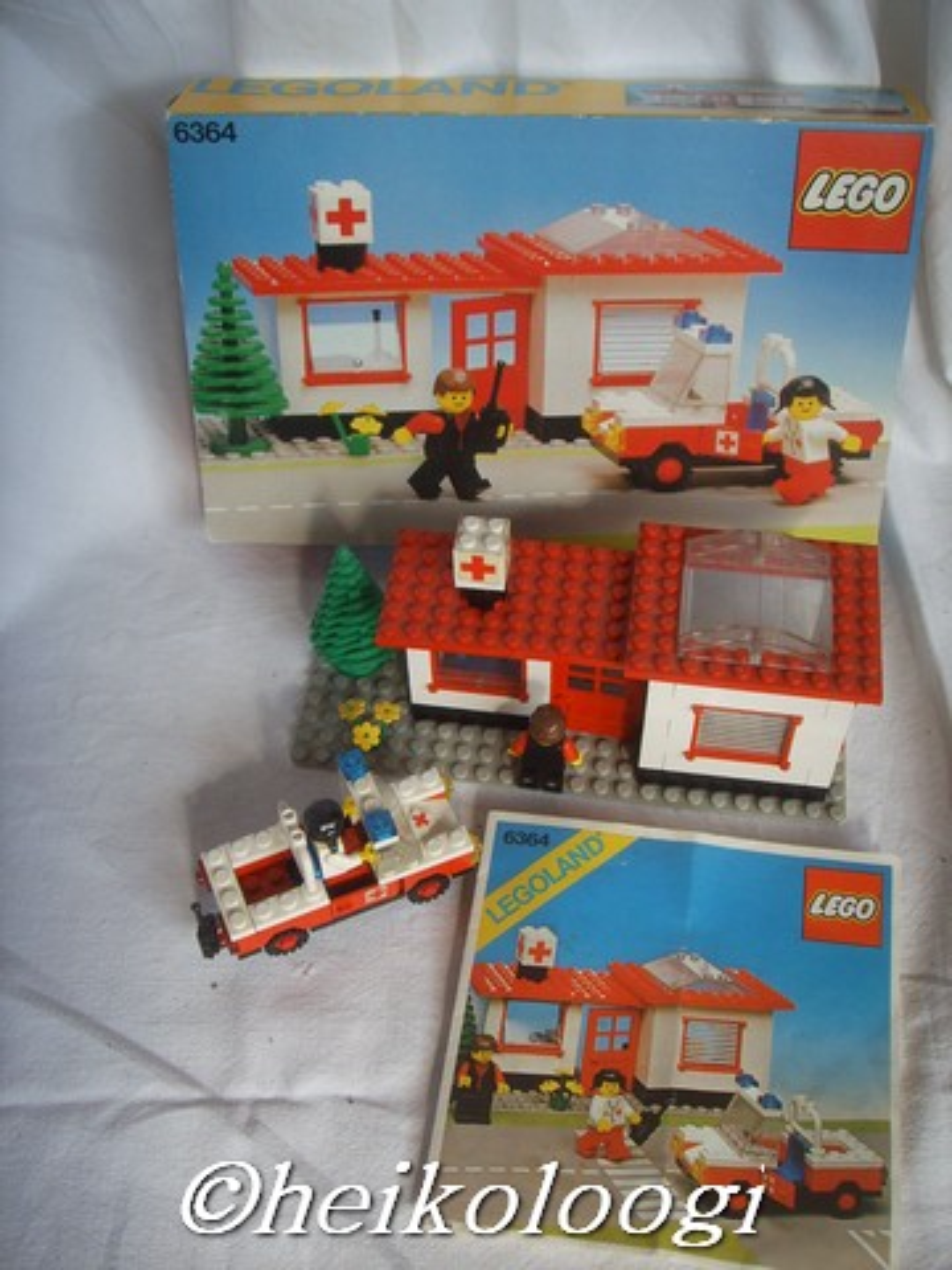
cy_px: 635
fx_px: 1430
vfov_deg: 47.9
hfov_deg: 36.8
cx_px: 476
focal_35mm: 39
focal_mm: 6.6
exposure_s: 1/90
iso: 72
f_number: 3.5
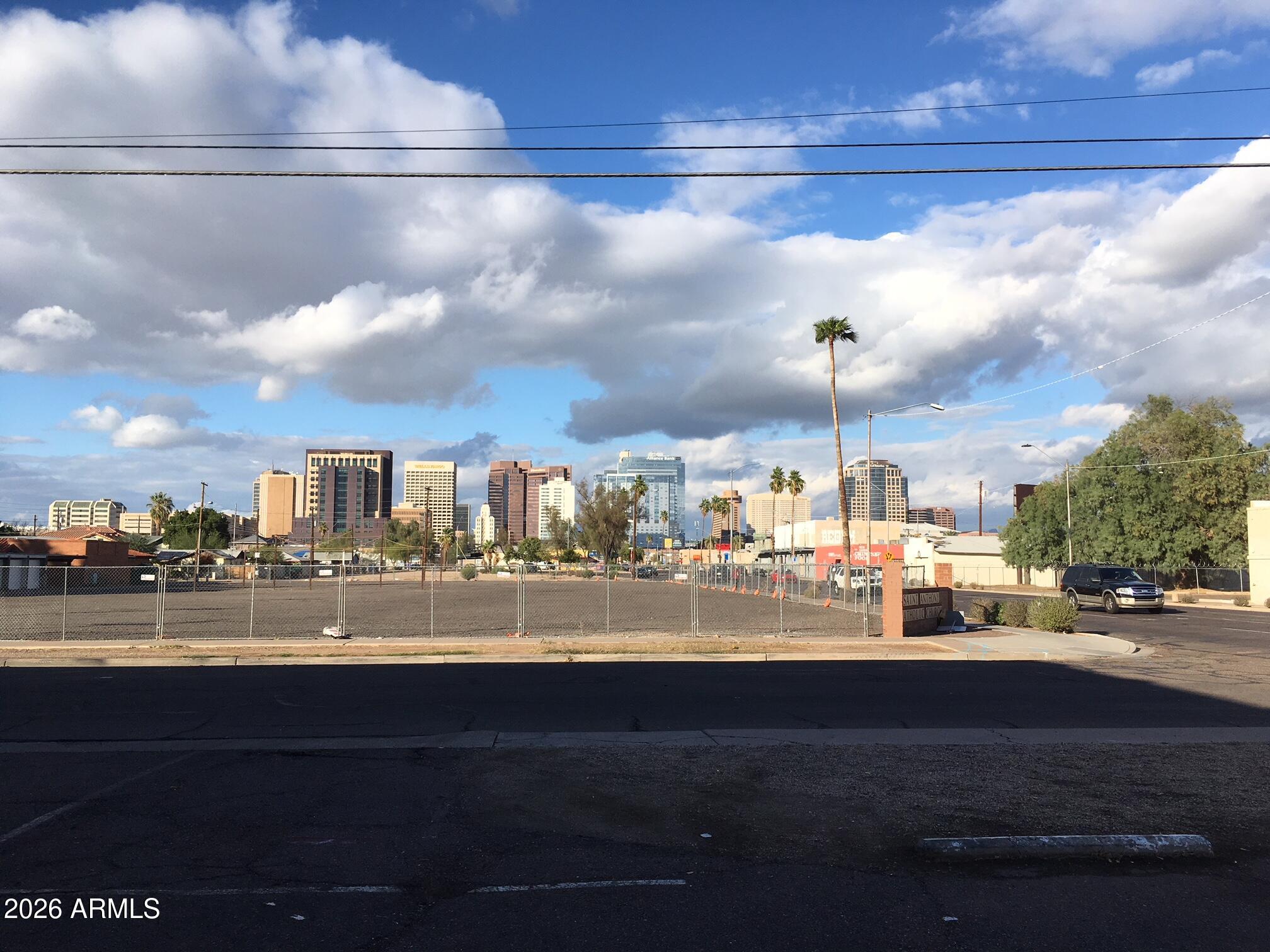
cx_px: 635
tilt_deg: +4.8
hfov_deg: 61.7
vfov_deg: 48.2
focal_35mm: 29
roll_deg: -0.9
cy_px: 476
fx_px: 1064
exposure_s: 1/1672
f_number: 2.2
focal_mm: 4.15
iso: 25
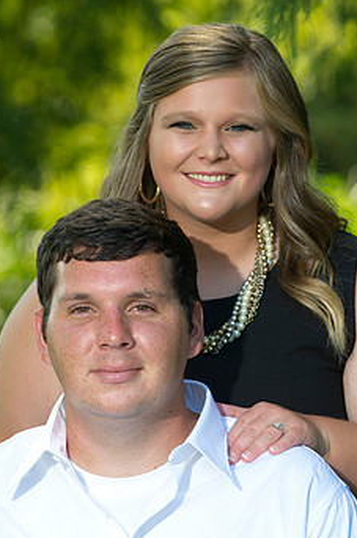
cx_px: 201
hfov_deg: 5.2
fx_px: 3924
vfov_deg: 7.8
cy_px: 286
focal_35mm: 263
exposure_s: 1/250
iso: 320
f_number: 5
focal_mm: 200
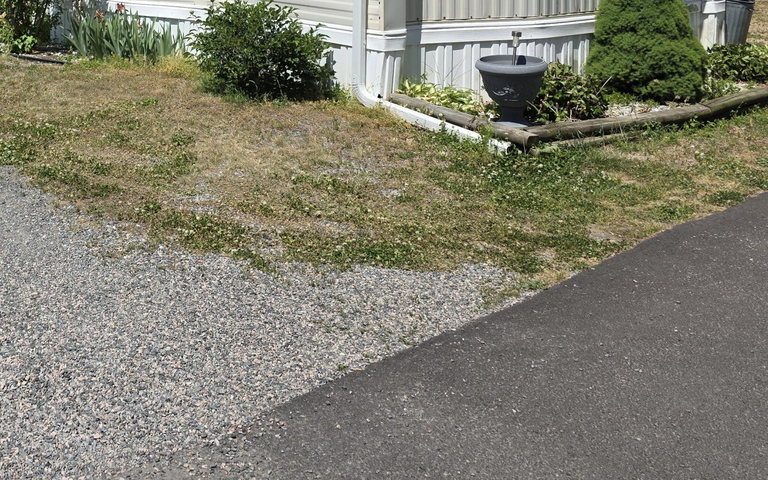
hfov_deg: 41.7
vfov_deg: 26.4
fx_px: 942
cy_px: -46
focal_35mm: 45
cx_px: 113
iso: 80
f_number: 1.7
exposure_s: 1/7944
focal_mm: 6.3
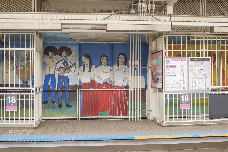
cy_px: 76
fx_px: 317
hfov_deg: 39.6
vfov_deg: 27.0
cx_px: 114
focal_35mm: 50
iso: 400
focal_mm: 50
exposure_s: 1/100
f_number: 8
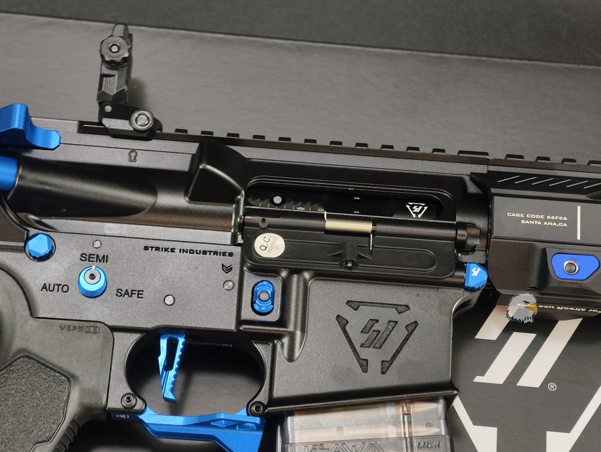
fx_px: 1773
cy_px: 228
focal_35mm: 102
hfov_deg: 19.2
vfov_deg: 14.5
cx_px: 308
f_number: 2.67
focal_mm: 22.48
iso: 850
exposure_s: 1/17.1
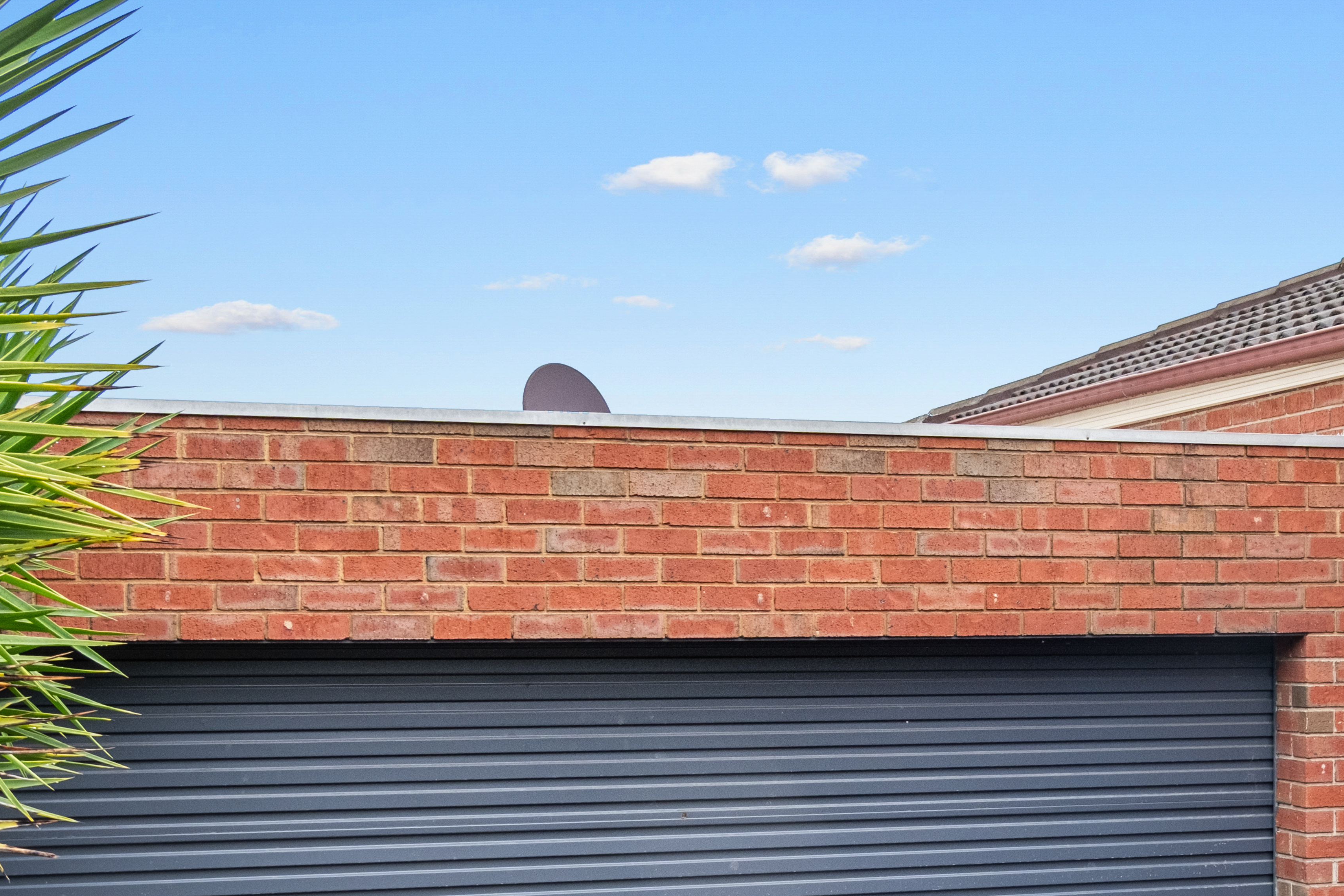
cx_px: 987
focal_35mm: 52
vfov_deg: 25.6
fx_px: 1941
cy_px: 694
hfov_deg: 37.4
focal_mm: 15
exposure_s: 1/50
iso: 320
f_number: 8
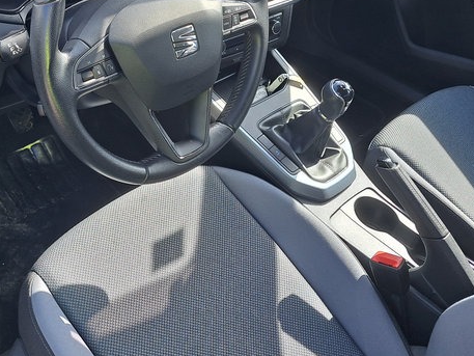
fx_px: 575
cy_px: 105
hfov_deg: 44.2
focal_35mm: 42
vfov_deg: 33.9
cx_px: 164
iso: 50
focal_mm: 5.23
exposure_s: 1/220
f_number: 1.8
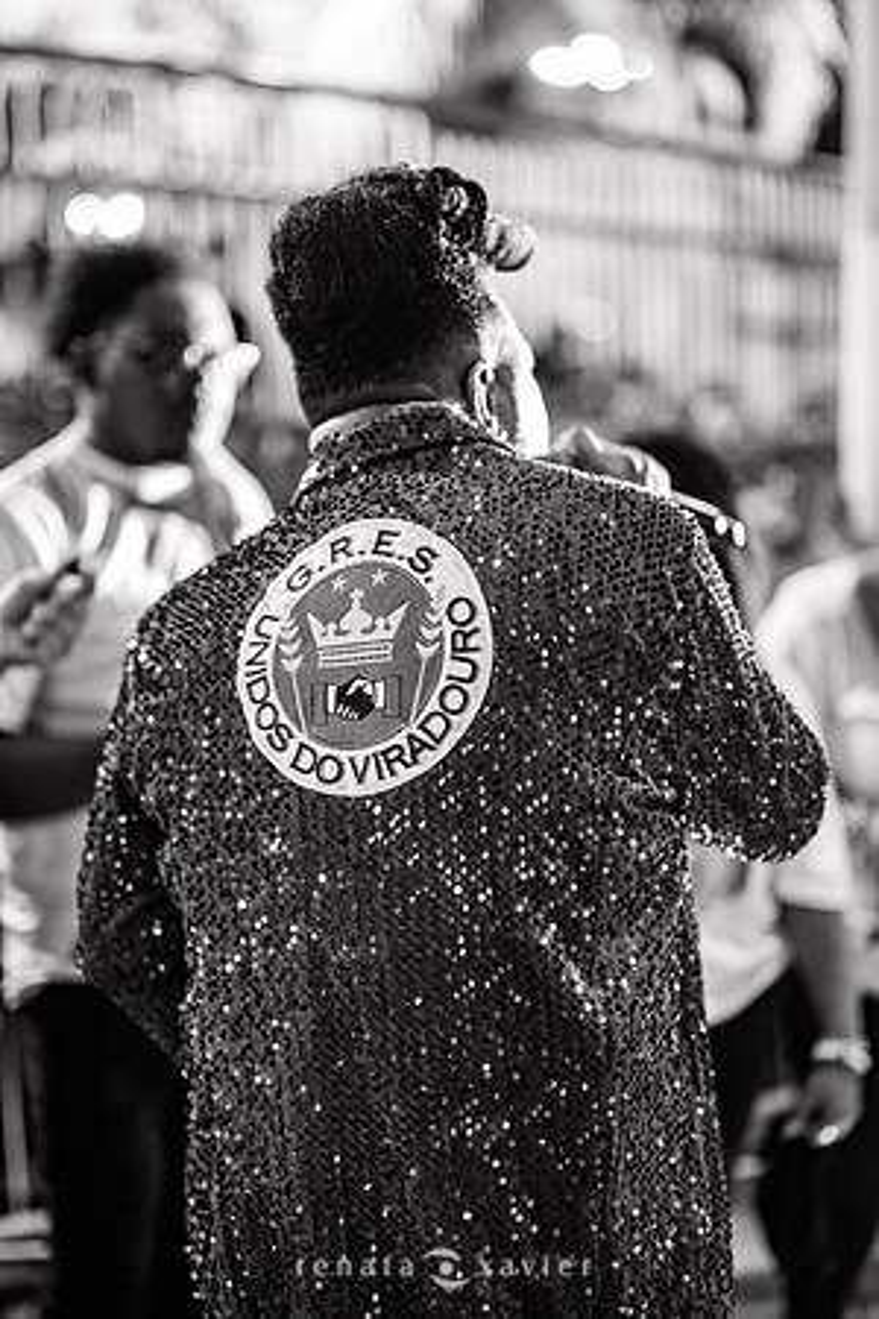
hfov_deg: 27.0
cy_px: 660
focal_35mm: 50
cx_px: 440
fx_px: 1831
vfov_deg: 39.6
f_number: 1.2
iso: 2500
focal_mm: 50
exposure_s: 1/320
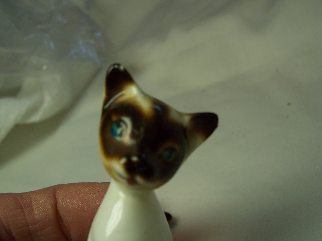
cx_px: 161
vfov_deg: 38.7
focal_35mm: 37
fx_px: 344
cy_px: 120
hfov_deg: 50.1
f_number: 2.8
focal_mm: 5.6
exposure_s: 1/250
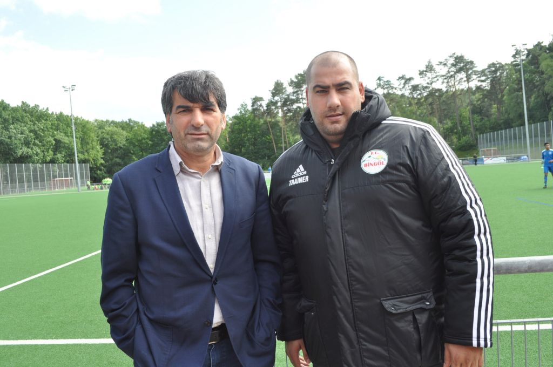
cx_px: 276
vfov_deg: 39.9
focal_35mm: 33
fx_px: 506
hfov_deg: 57.3
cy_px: 184
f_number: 6.3
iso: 200
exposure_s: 1/160
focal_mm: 22
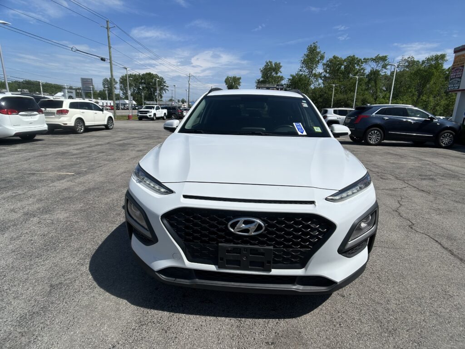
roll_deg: -3.0
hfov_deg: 67.3
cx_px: 232
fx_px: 349
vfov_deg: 53.1
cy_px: 174
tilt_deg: -15.2
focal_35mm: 26
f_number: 1.5
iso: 50
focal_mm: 5.7
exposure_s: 1/7463
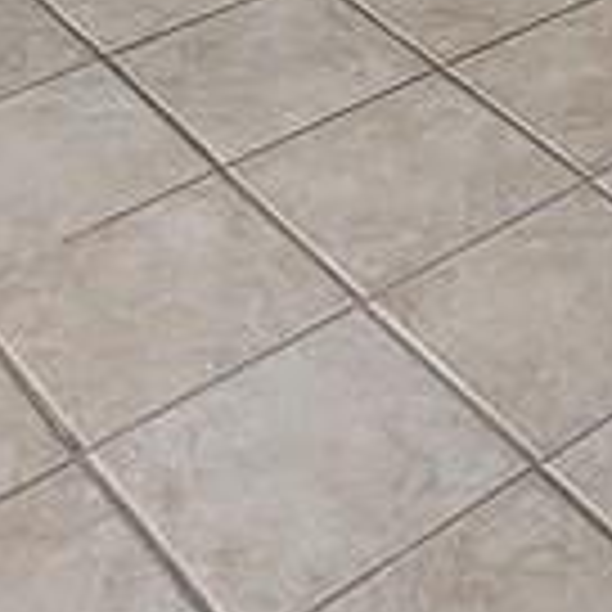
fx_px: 1700
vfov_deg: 16.6
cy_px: -531
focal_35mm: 85
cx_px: 819
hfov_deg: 18.8
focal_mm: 2.2
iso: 80
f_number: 2.2
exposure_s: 1/120
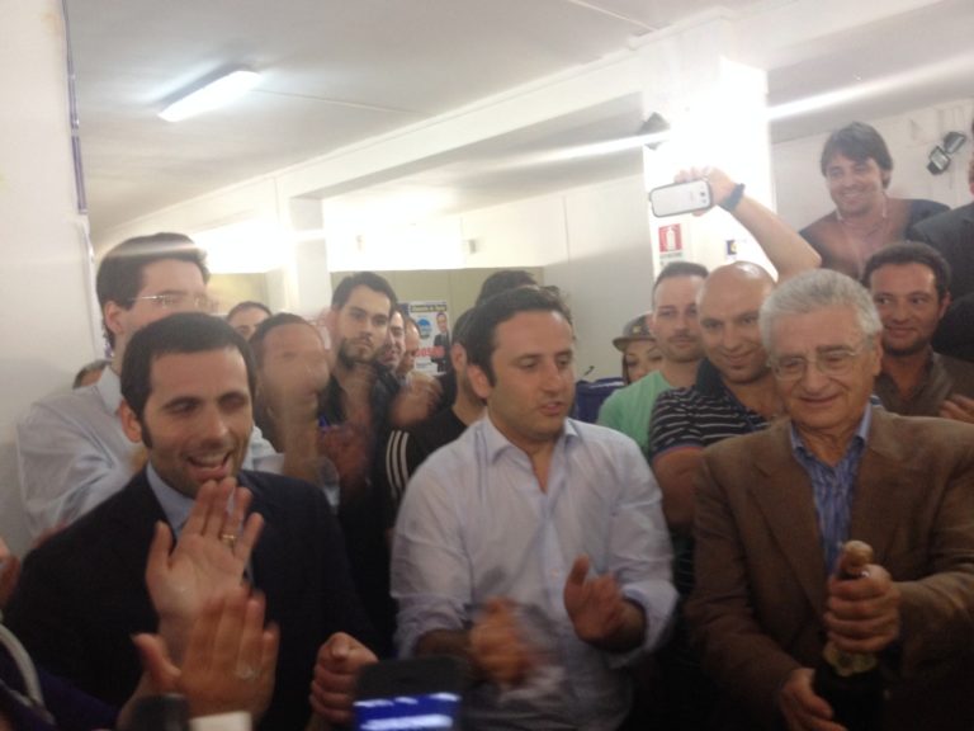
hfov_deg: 52.6
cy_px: 366
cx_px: 487
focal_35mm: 35
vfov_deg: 40.7
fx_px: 985
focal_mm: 4.28
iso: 160
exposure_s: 1/20
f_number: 2.4
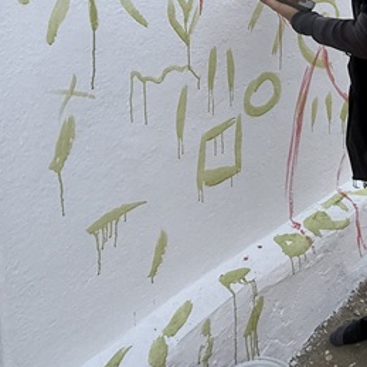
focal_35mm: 43
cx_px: 438
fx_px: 516
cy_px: 12
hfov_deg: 32.5
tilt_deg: -4.4
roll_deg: +0.1
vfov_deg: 35.9
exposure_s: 1/1368
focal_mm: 2.22
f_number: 2.2
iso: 64
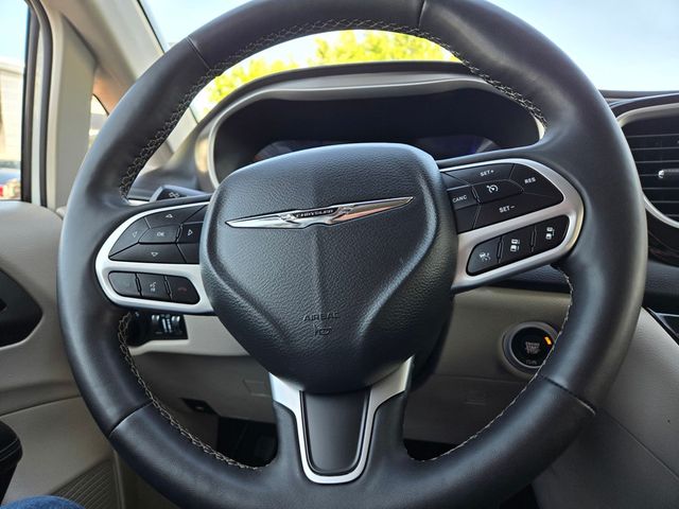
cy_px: 254
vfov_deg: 58.9
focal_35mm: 23
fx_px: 451
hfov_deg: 73.9
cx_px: 340
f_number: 1.8
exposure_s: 1/180
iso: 64
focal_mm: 5.4
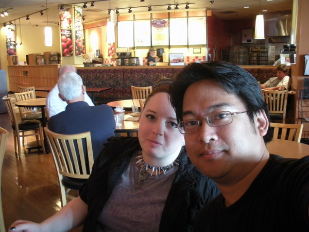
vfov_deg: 40.7
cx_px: 154
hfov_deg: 52.6
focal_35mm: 35
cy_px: 116
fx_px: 312
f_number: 3.5
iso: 400
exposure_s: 1/12.5
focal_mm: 6.3
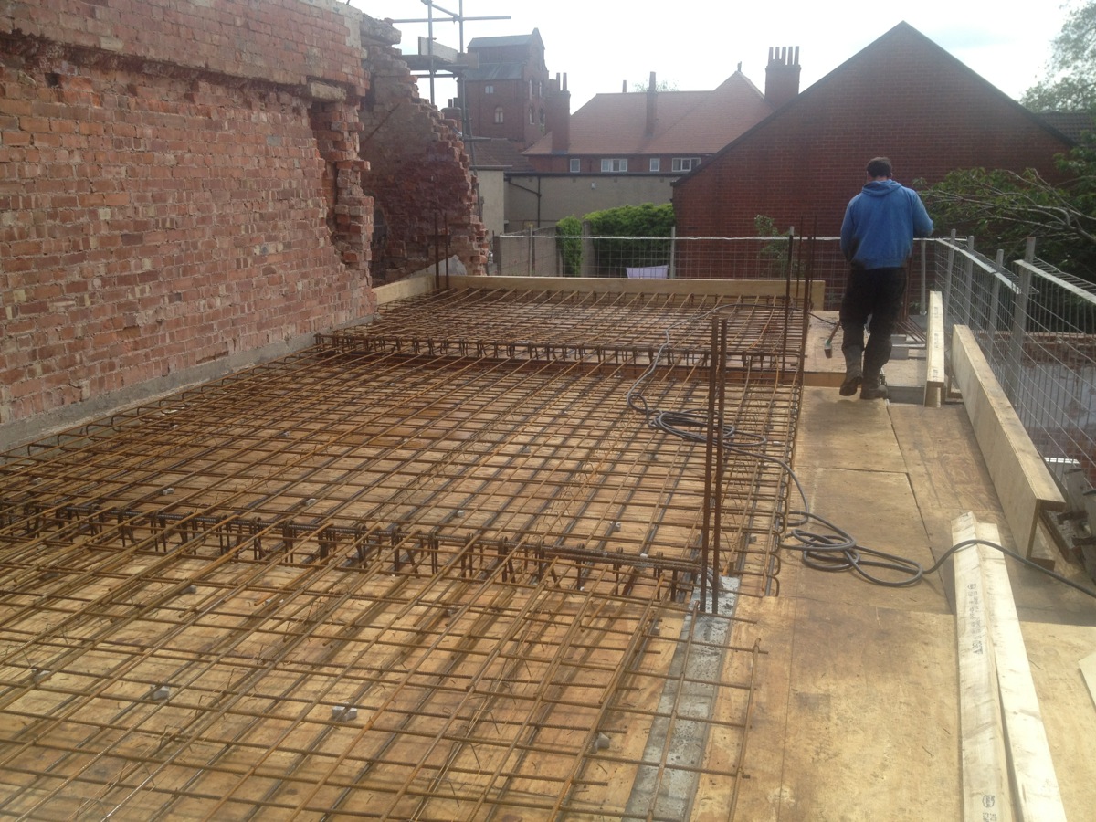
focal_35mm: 35
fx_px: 1108
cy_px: 411
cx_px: 548
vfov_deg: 40.7
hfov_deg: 52.6
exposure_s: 1/1126
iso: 64
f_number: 2.4
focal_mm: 4.28
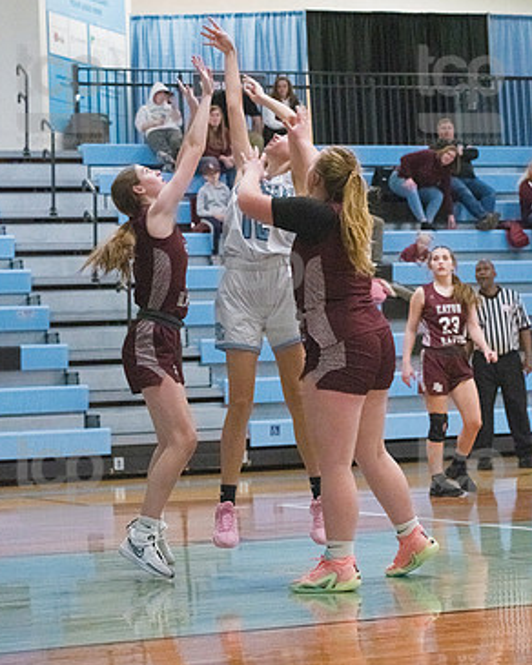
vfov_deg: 18.4
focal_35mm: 104
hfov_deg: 14.8
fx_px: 2047
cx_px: 261
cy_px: 290
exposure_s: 1/1250
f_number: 5
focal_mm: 90
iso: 10000
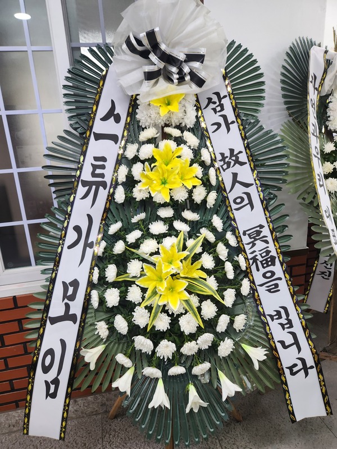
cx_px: 168
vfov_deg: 73.9
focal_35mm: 23
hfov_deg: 58.9
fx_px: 299
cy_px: 224
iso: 125
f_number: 1.8
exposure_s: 1/120
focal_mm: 5.4
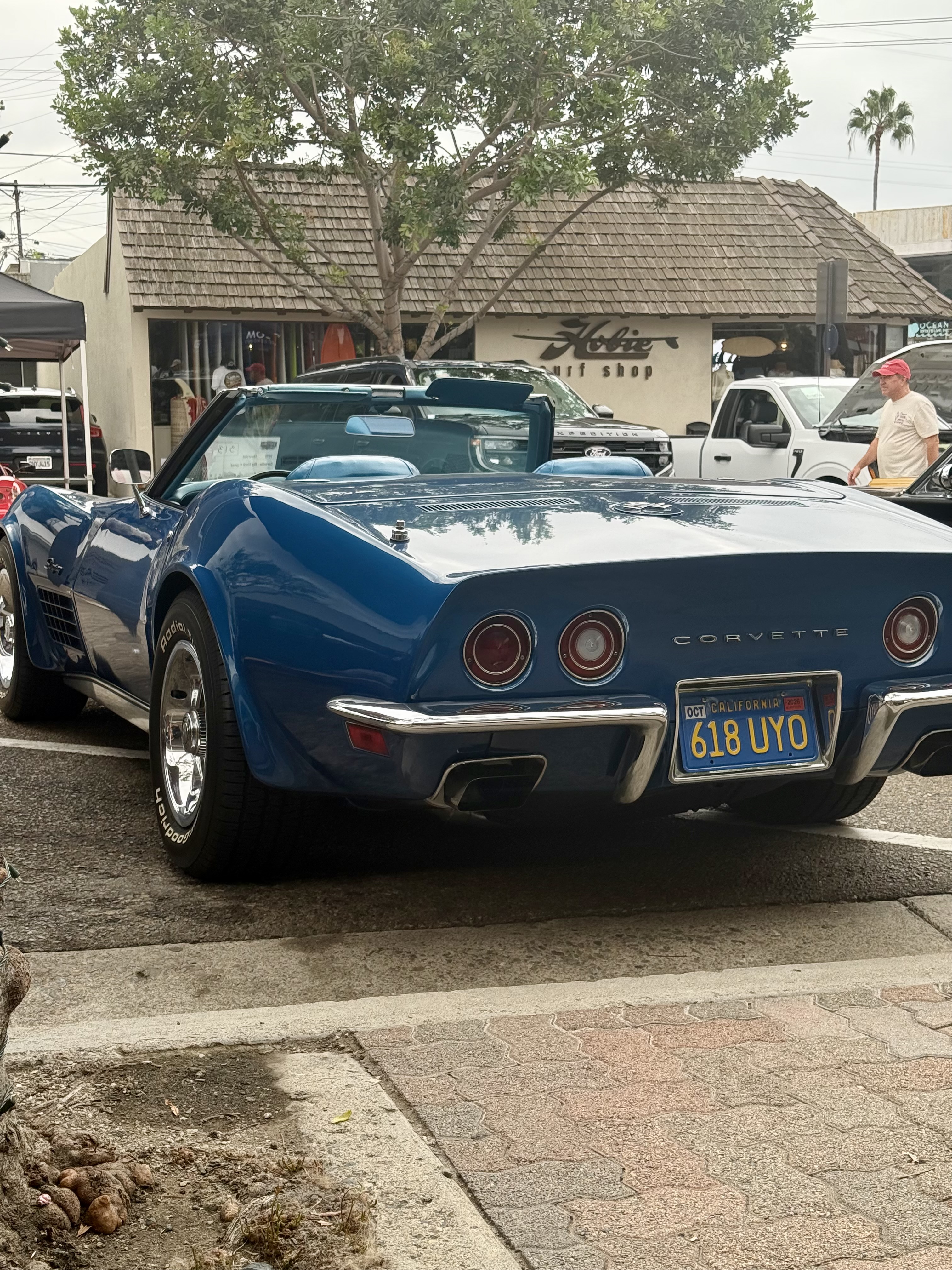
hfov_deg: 30.3
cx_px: 476
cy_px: 635
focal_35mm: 48
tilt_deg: -6.7
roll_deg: -0.1
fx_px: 1760
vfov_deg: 39.7
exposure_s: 1/615
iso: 100
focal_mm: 6.76
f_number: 1.78
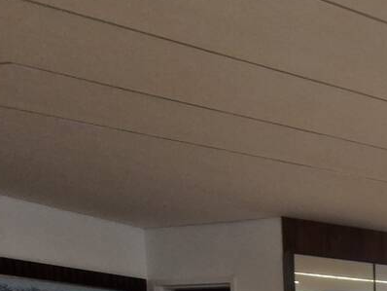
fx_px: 526
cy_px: 425
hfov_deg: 28.2
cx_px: 568
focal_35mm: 47
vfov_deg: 24.6
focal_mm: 1.74
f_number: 2.2
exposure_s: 1/60
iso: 160
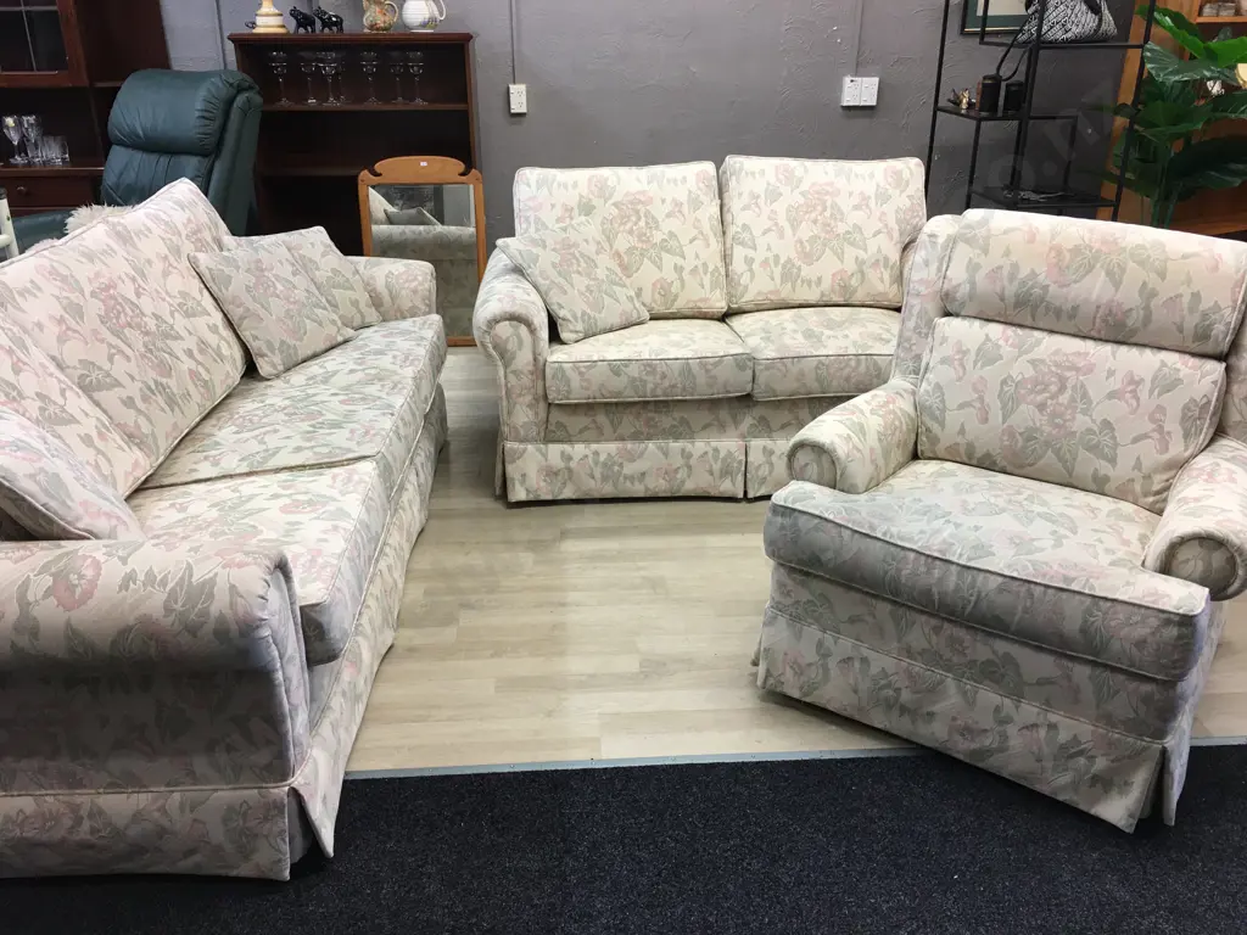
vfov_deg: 48.2
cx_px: 624
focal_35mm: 29
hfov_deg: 61.7
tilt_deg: -21.6
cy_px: 468
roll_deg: -0.8
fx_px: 1045
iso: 32
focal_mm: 4.15
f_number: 2.2
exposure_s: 1/17
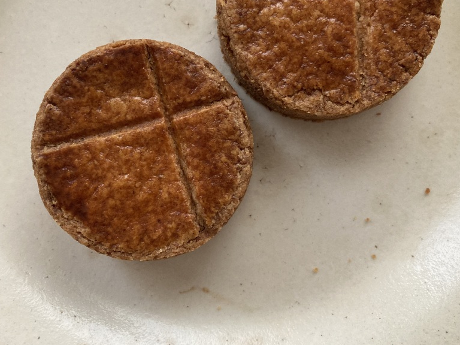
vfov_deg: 40.6
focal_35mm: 35
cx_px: 192
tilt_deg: -81.9
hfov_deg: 52.4
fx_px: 465
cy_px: 146
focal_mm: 3.99
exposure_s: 1/60
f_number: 1.8
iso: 320
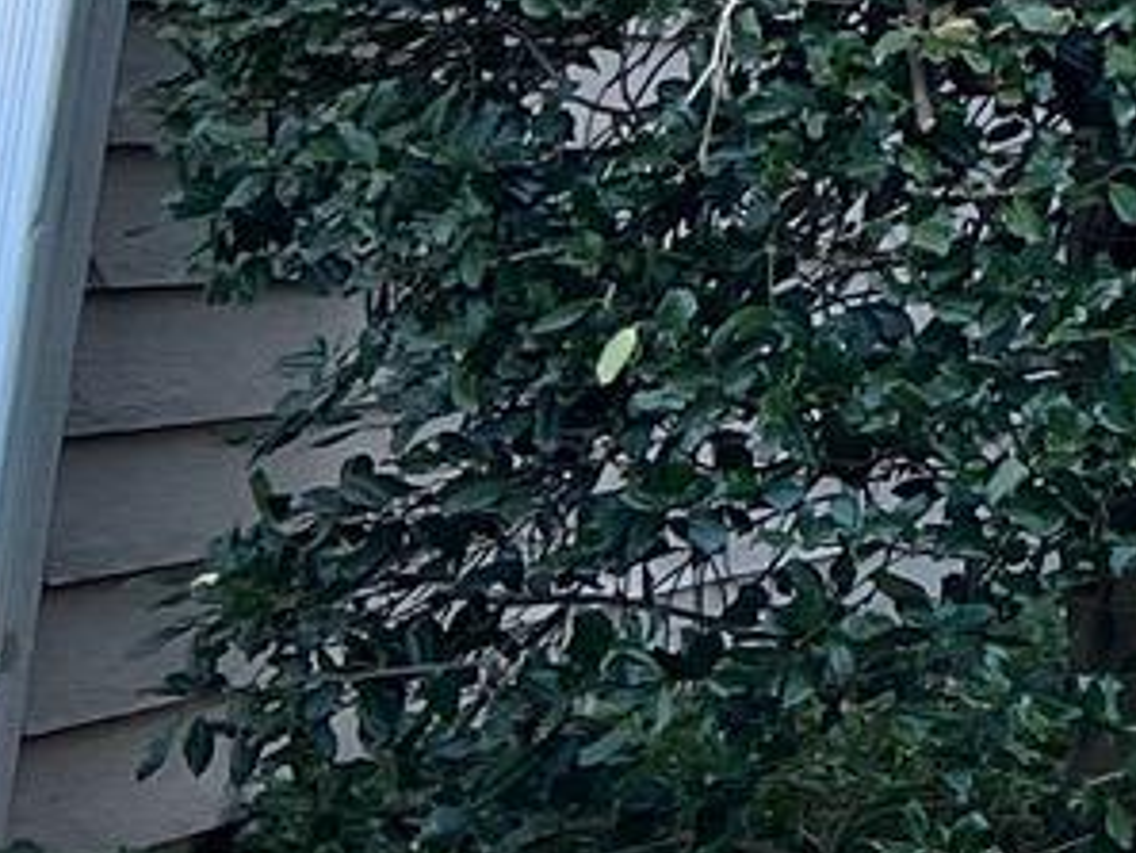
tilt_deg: +13.2
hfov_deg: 9.1
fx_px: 5877
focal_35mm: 179
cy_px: -1369
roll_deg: -0.7
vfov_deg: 7.6
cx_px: 3312
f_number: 1.5
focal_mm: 5.7
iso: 40
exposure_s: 1/177
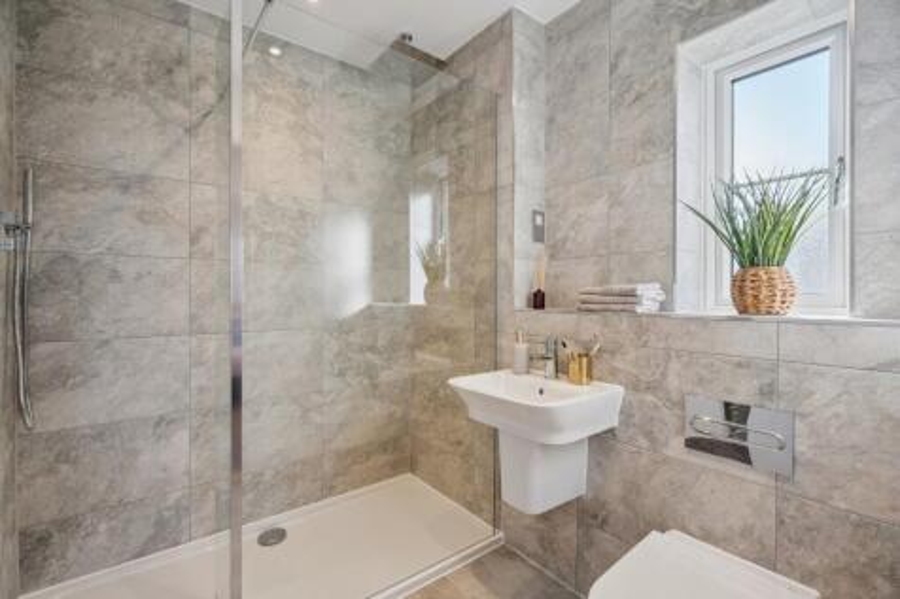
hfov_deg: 96.8
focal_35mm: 16
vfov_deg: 73.7
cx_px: 450
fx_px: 400
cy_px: 300
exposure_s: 1/13
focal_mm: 16
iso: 100
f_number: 8
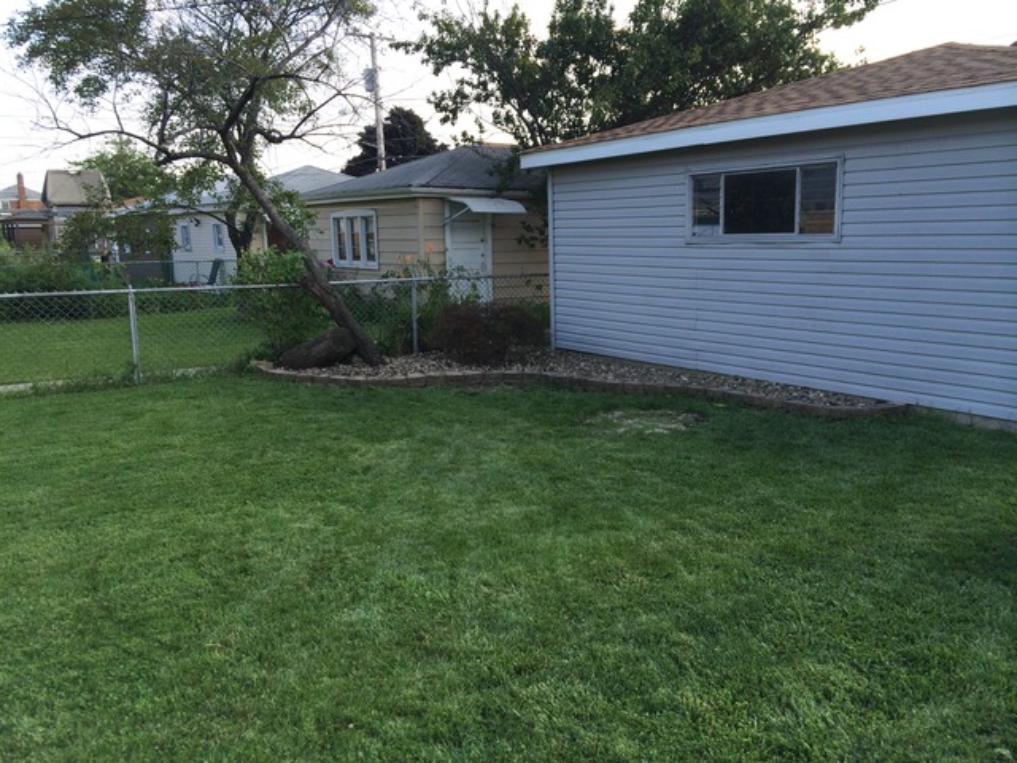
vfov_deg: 46.8
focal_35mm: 30
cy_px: 382
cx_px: 508
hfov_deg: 60.0
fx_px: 881
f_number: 2.2
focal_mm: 4.12
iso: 32
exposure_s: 1/383
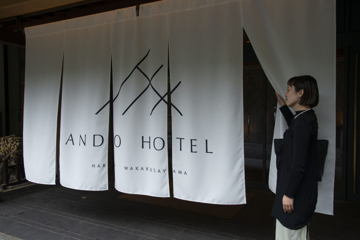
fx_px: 310
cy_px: 117
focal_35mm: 31
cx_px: 178
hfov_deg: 60.3
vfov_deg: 42.3
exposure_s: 1/250
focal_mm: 30
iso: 400
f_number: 7.1
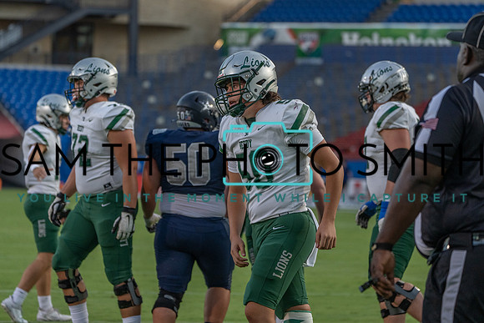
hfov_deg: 10.4
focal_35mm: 198
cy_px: 162
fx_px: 2662
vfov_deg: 6.9
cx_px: 242
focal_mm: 198
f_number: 5.6
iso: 2000
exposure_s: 1/1250
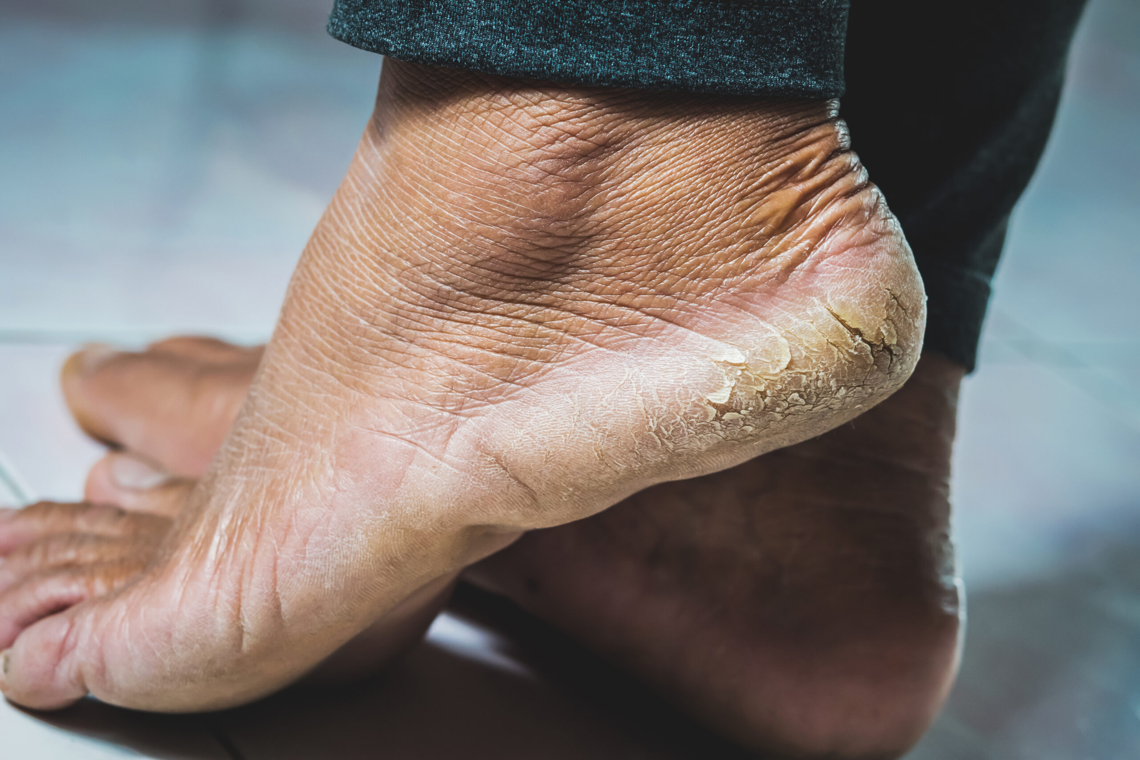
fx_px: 2850
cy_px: 380
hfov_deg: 22.6
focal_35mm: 90
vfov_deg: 15.2
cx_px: 570
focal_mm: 60
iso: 400
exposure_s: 1/80
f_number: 5.6
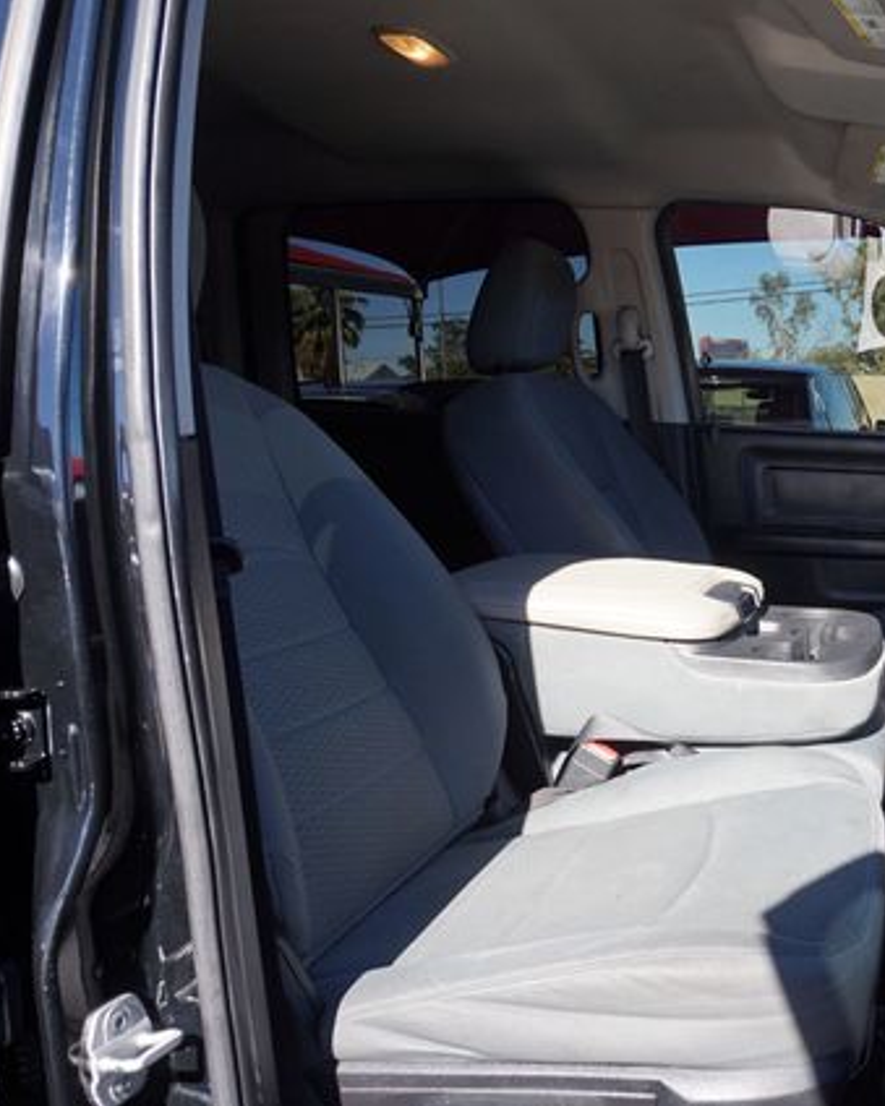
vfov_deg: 52.9
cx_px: 783
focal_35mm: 34
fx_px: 1114
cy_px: 553
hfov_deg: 40.3
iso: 100
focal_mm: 16
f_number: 6.3
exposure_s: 1/80
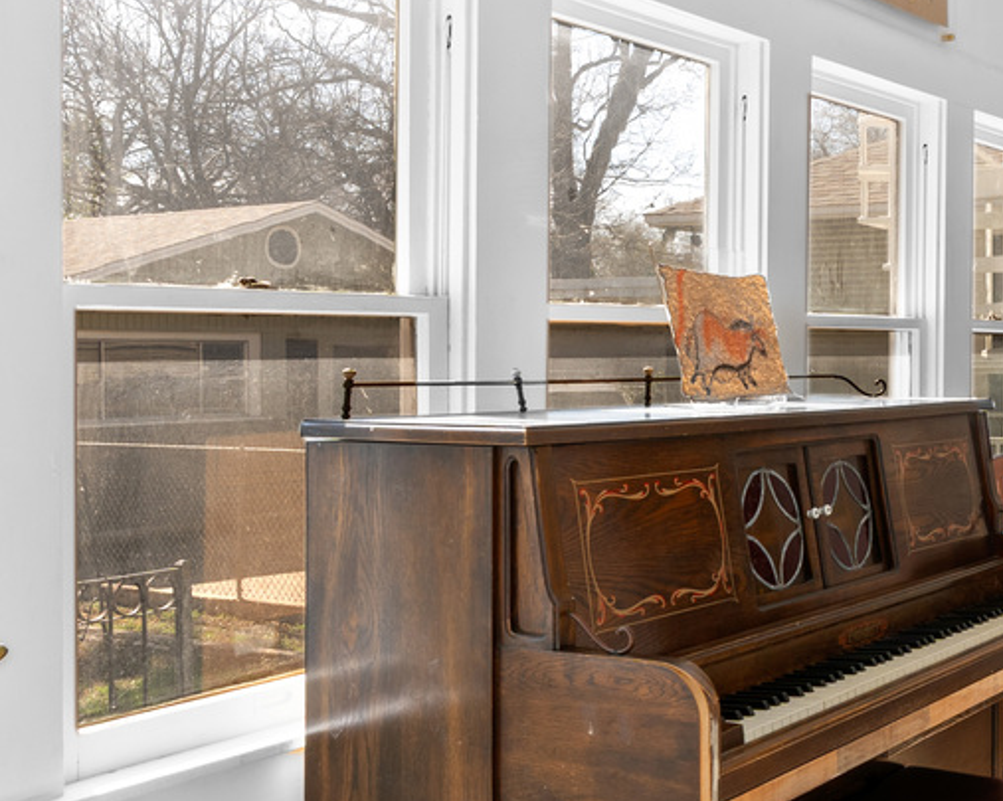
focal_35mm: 48
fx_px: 1424
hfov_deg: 36.5
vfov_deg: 31.4
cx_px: 890
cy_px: 376
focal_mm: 16
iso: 125
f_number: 11
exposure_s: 1/8
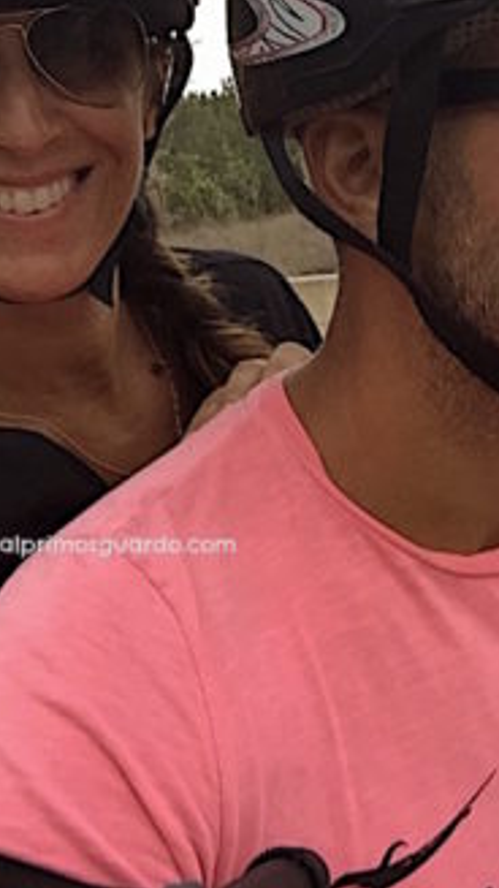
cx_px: 380
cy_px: 285
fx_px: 1458
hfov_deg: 19.3
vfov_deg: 33.5
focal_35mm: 62
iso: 32
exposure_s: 1/149
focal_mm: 2.65
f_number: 2.2
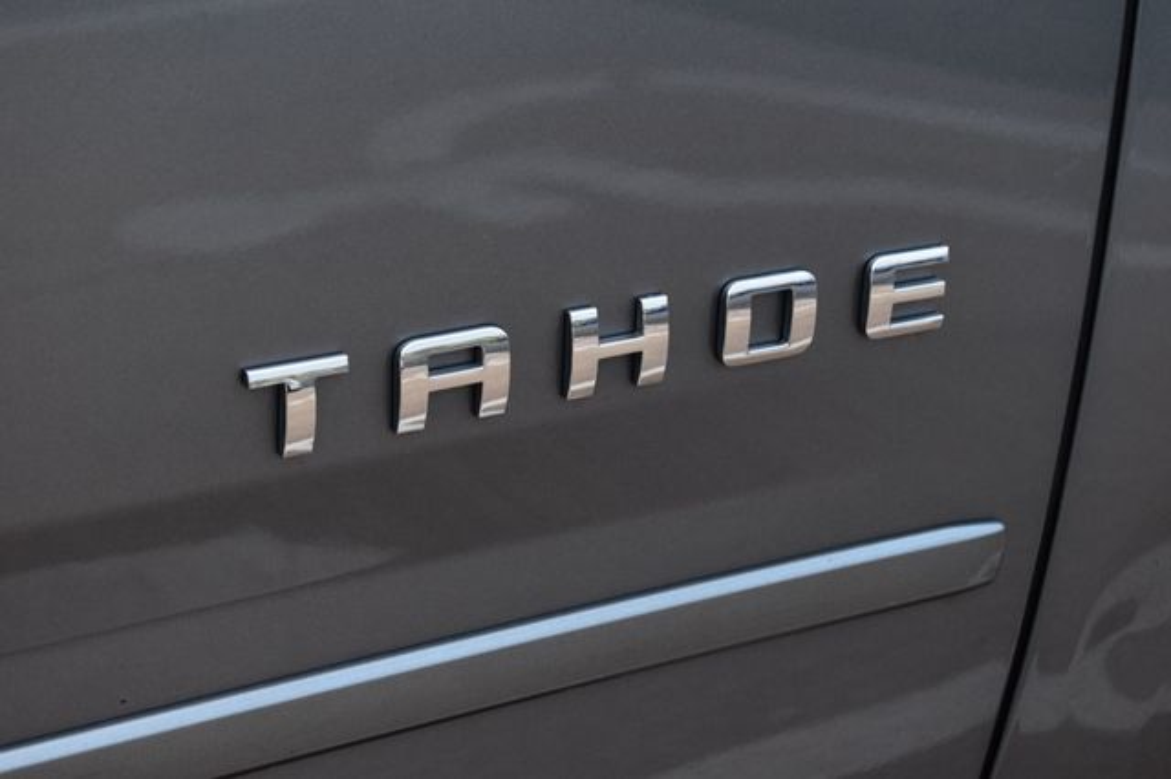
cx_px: 586
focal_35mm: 82
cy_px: 390
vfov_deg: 16.5
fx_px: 2682
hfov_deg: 24.6
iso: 400
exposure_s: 1/20
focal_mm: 55
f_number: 6.3
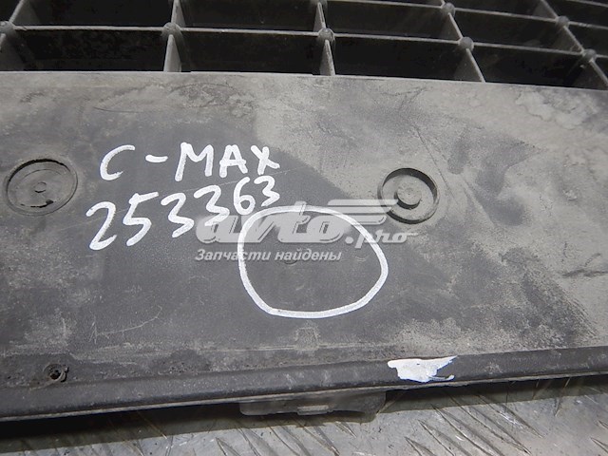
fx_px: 422
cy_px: 228
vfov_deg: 56.8
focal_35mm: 24
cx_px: 304
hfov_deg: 71.6
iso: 400
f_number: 2.8
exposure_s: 1/30
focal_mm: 4.3
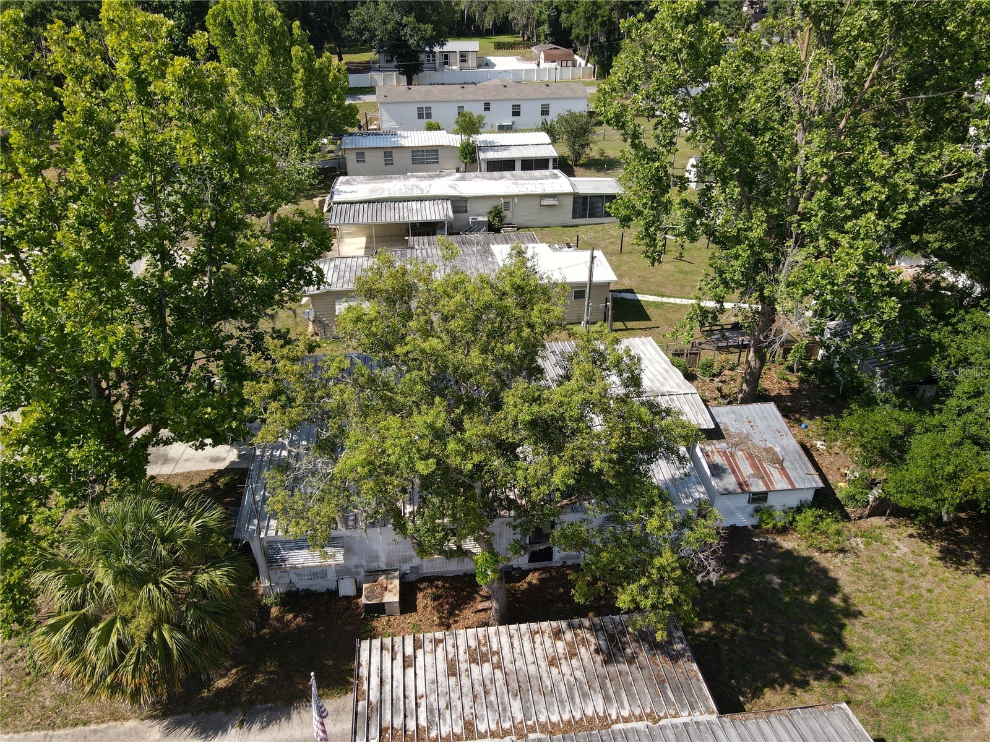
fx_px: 686
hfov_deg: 71.6
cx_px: 495
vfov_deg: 56.8
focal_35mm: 24
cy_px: 371
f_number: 2.8
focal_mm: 4.5
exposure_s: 1/400
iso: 110
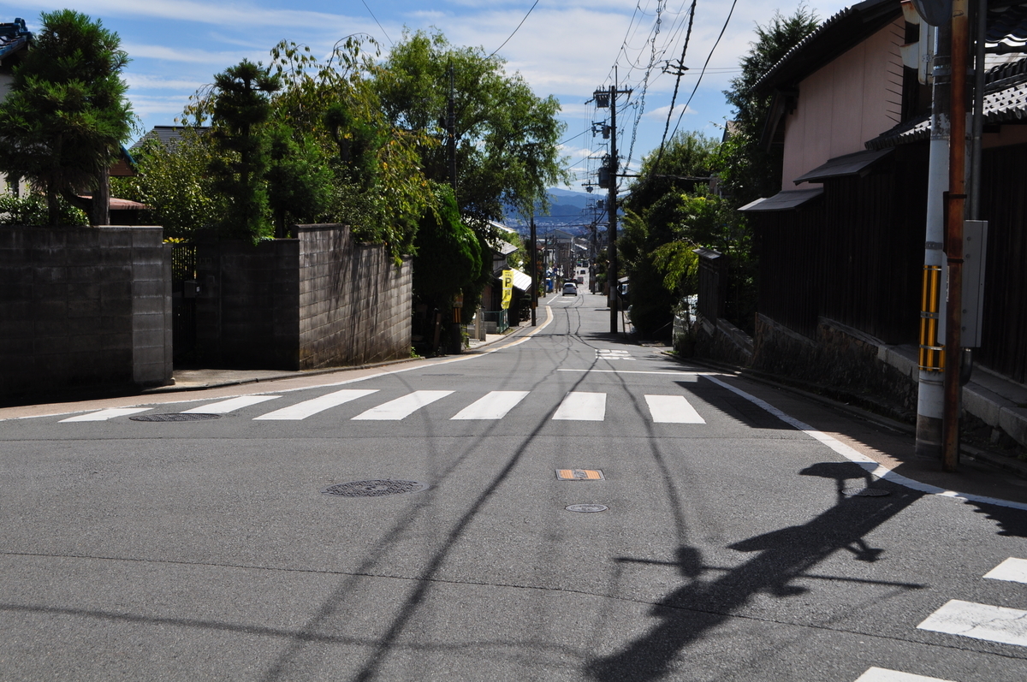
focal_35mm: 45
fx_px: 1282
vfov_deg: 29.8
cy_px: 341
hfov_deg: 43.7
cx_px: 514
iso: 200
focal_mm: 30
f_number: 11
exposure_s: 1/400
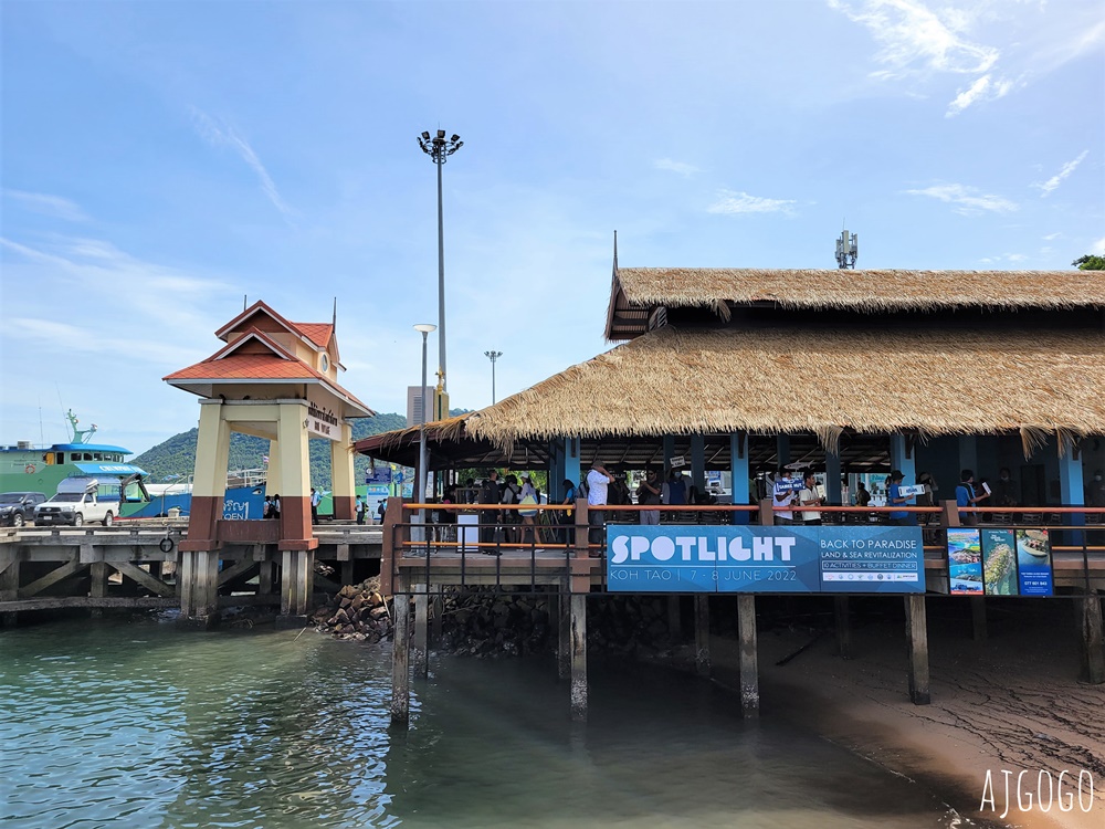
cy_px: 414
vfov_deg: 53.1
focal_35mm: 26
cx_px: 552
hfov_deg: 67.3
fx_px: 830
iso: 40
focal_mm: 5.4
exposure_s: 1/2277
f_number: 1.8
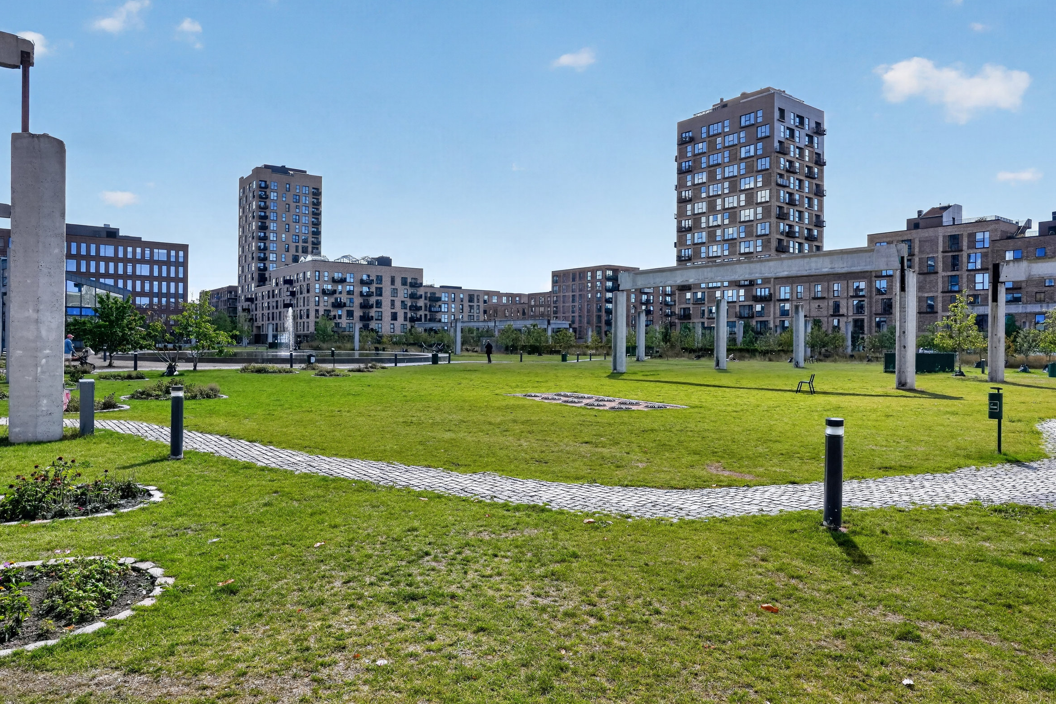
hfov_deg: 73.7
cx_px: 520
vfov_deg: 53.1
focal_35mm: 24
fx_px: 704
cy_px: 342
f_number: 8
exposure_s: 1/1600
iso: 800
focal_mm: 22
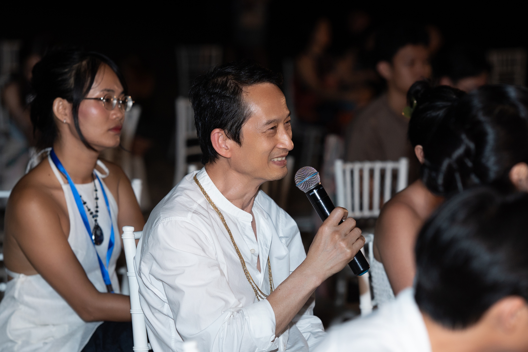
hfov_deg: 16.1
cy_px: 176
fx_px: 1863
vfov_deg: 10.8
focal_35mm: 127
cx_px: 264
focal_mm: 85
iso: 320
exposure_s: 1/160
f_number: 2.5
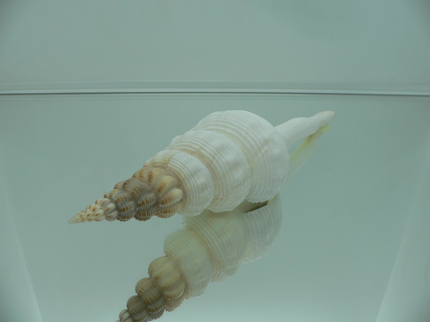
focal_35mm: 36
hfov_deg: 51.4
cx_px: 213
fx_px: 447
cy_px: 160
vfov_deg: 39.7
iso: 80
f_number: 2.8
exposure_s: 1/60
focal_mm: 4.6
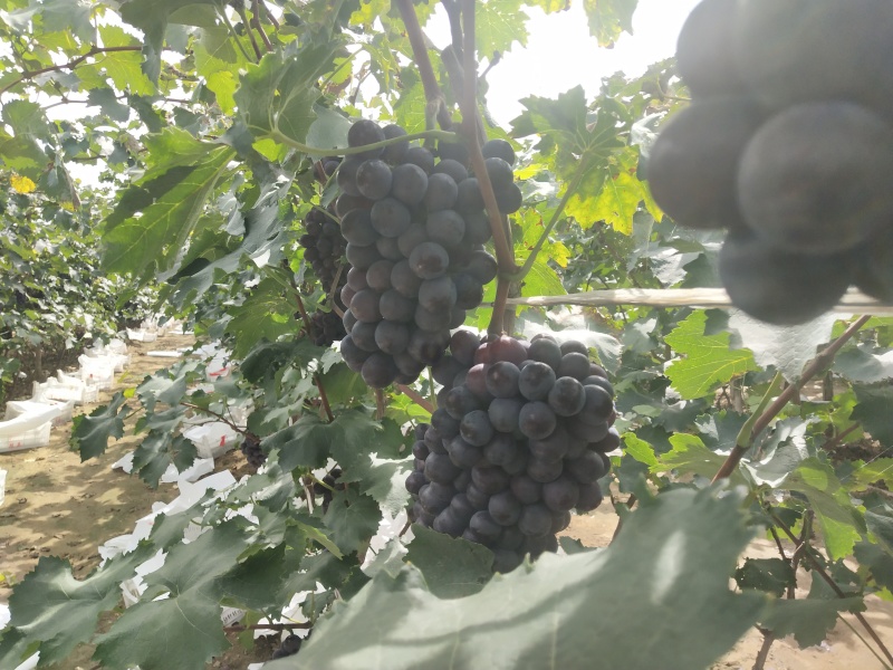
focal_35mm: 30
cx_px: 446
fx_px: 774
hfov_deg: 60.0
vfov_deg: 46.8
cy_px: 335
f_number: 1.8
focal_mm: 3.95
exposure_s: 1/762
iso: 114
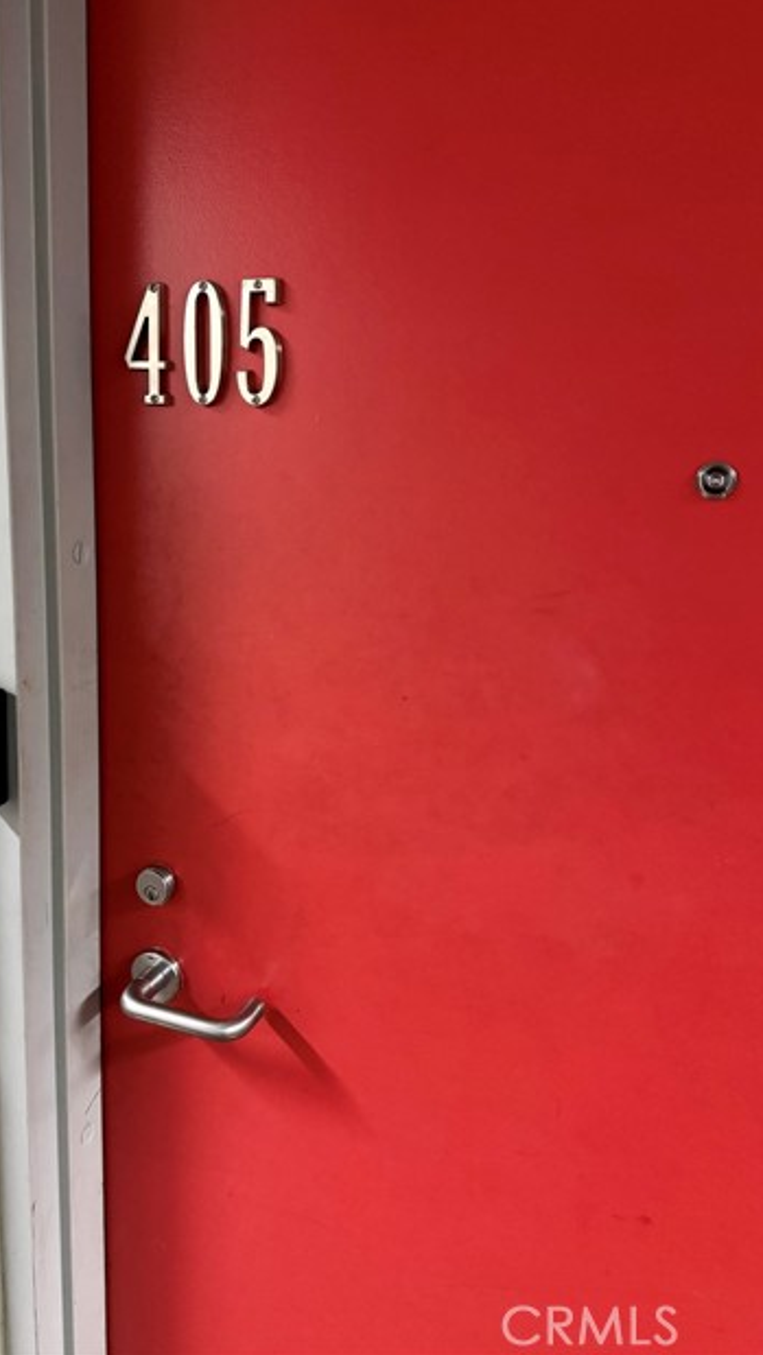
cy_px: 658
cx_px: 291
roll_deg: -0.1
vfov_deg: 69.8
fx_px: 971
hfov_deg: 42.6
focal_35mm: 27
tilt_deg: -13.3
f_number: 1.78
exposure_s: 1/40
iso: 1000
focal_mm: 6.76
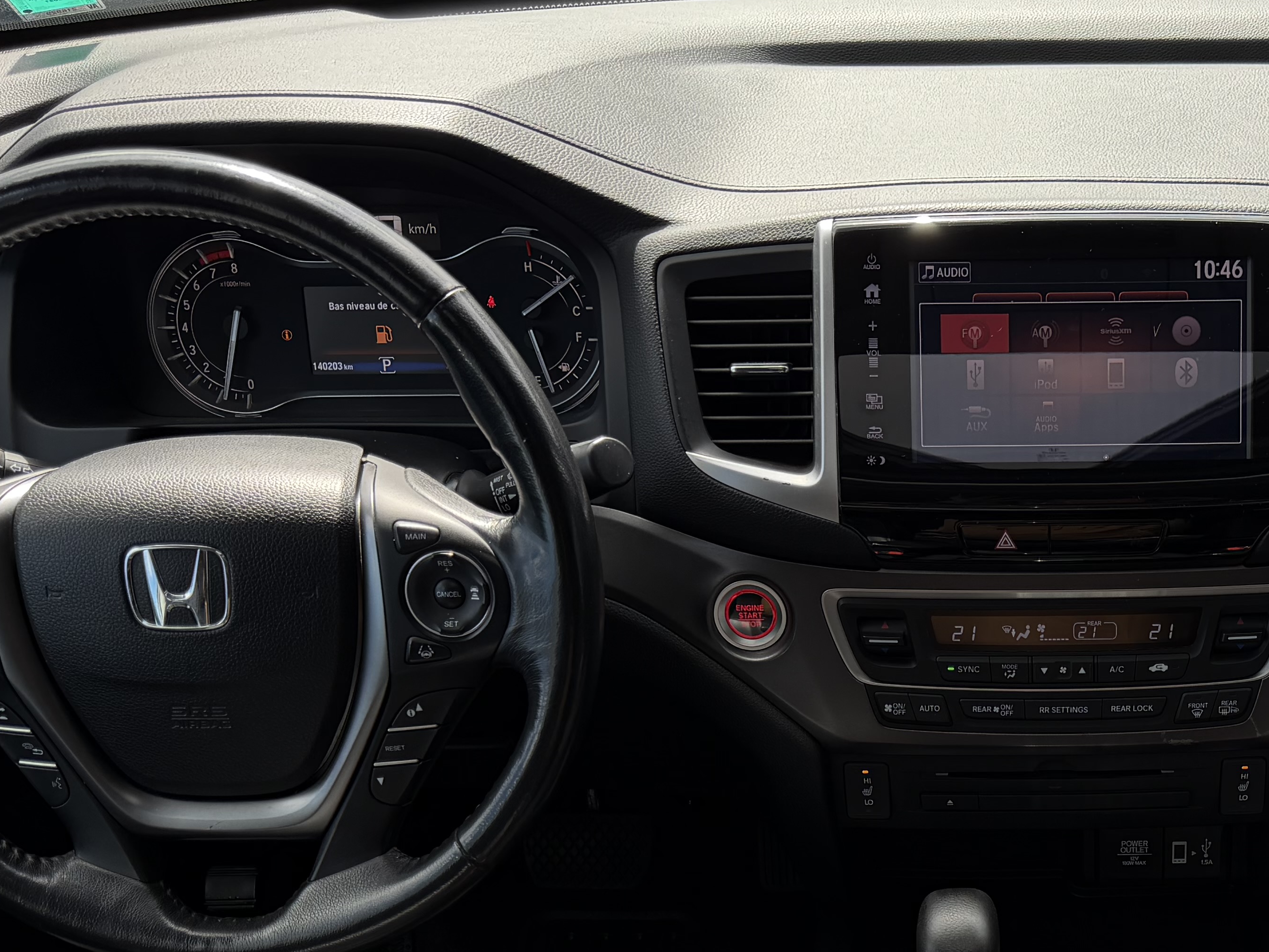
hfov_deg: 36.0
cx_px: 1051
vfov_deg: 27.5
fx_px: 1870
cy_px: 871
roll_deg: +0.0
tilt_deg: -40.9
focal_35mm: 51
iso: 100
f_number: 1.78
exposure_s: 1/410
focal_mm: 6.76
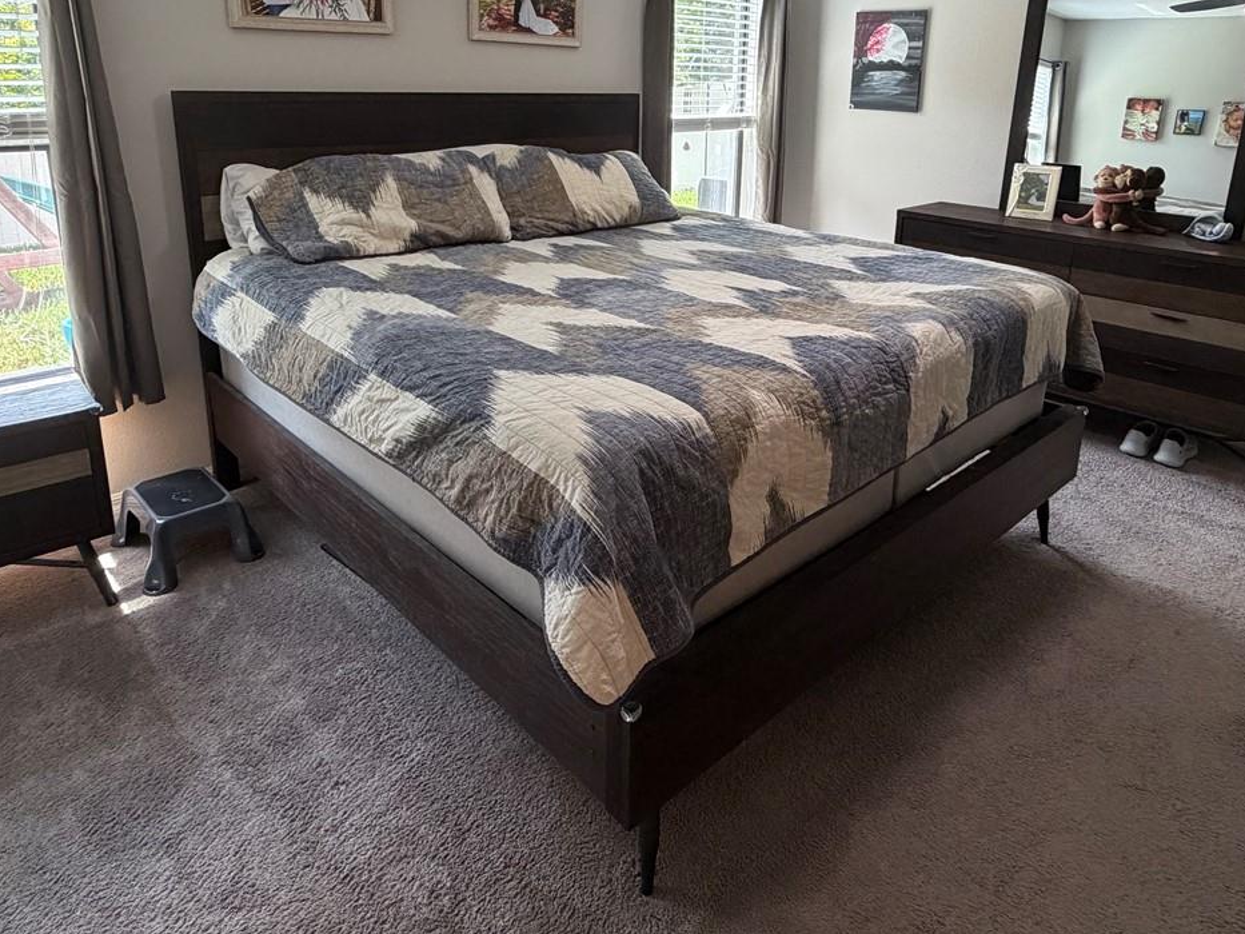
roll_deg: -1.2
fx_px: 863
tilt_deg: -14.4
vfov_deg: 55.2
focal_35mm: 24
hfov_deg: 71.5
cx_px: 657
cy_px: 287
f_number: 2.2
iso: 250
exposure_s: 1/120
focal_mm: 2.22
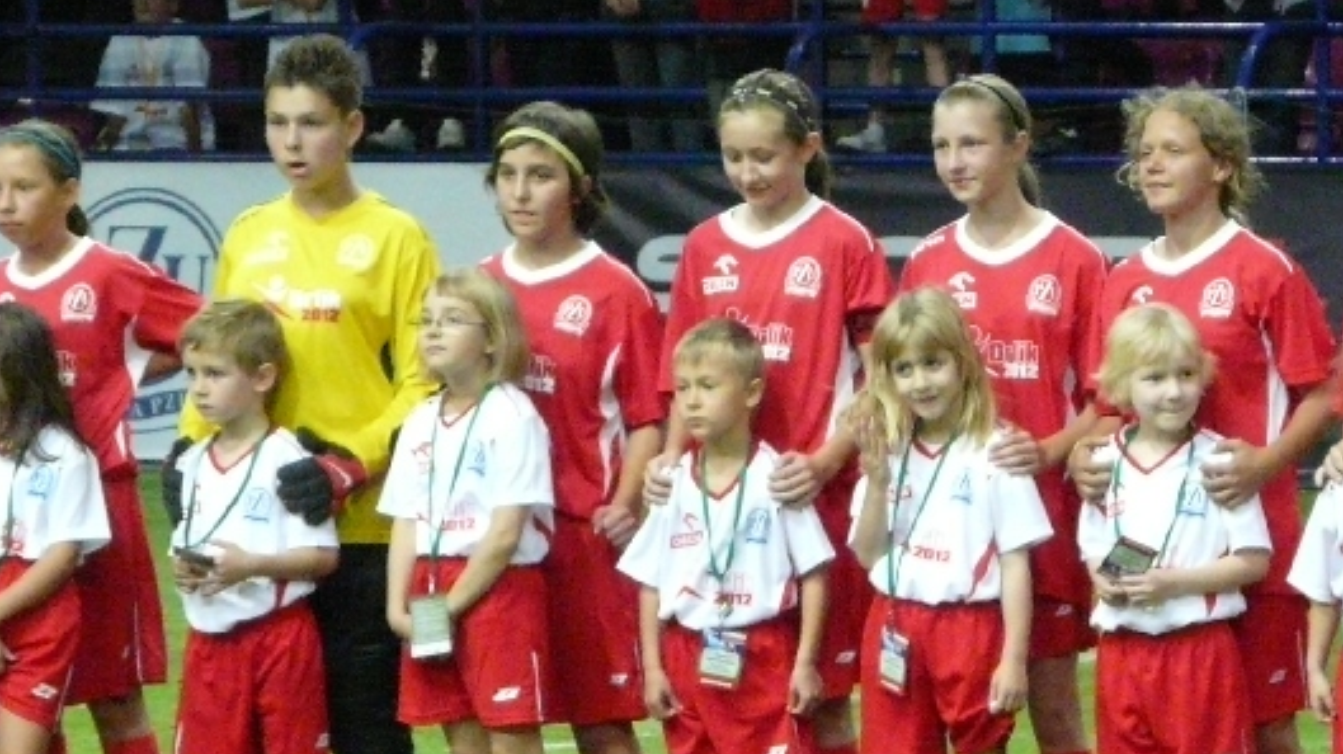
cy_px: 289
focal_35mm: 323
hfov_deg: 6.7
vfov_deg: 3.8
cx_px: 835
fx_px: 11497
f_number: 3.6
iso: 800
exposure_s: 1/125
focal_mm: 25.3
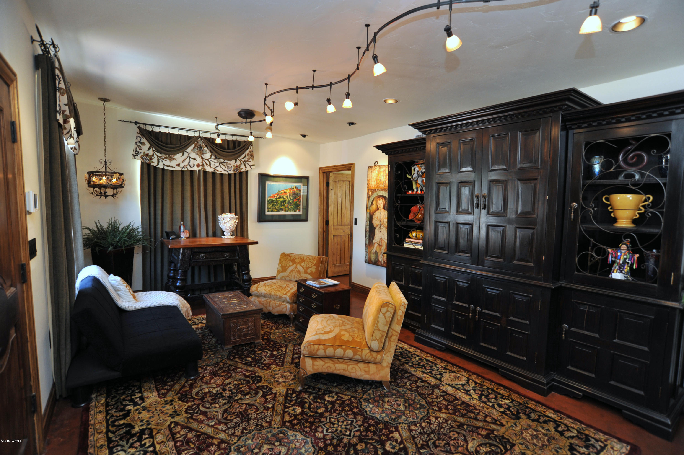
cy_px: 228
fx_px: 342
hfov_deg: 90.0
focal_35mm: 18
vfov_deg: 67.3
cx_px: 342
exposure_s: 1/30
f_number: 6.3
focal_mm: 18
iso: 800
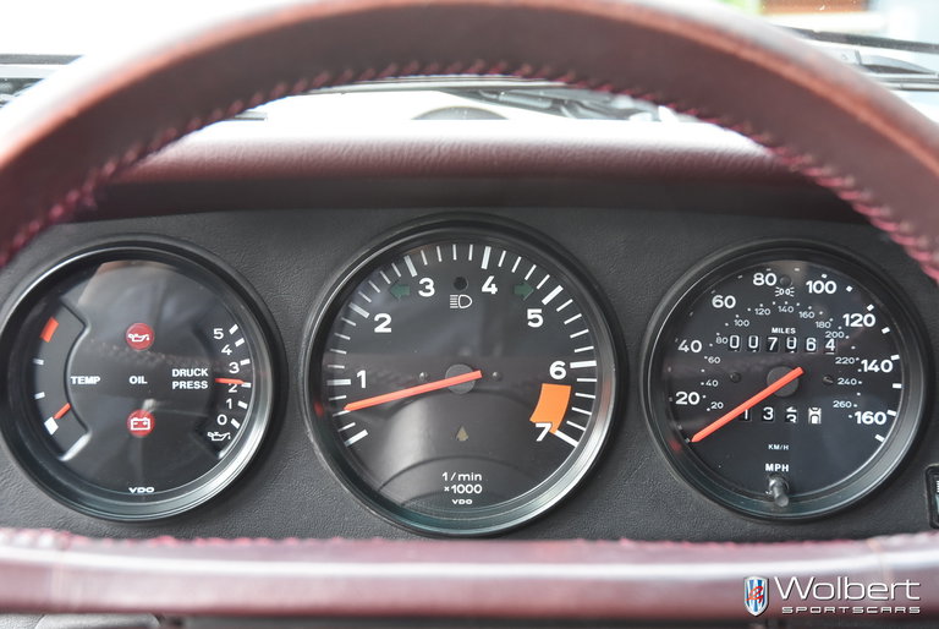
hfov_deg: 35.0
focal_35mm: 57
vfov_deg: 23.8
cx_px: 470
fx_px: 1488
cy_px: 314
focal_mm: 38
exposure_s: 1/100
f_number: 5
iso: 800
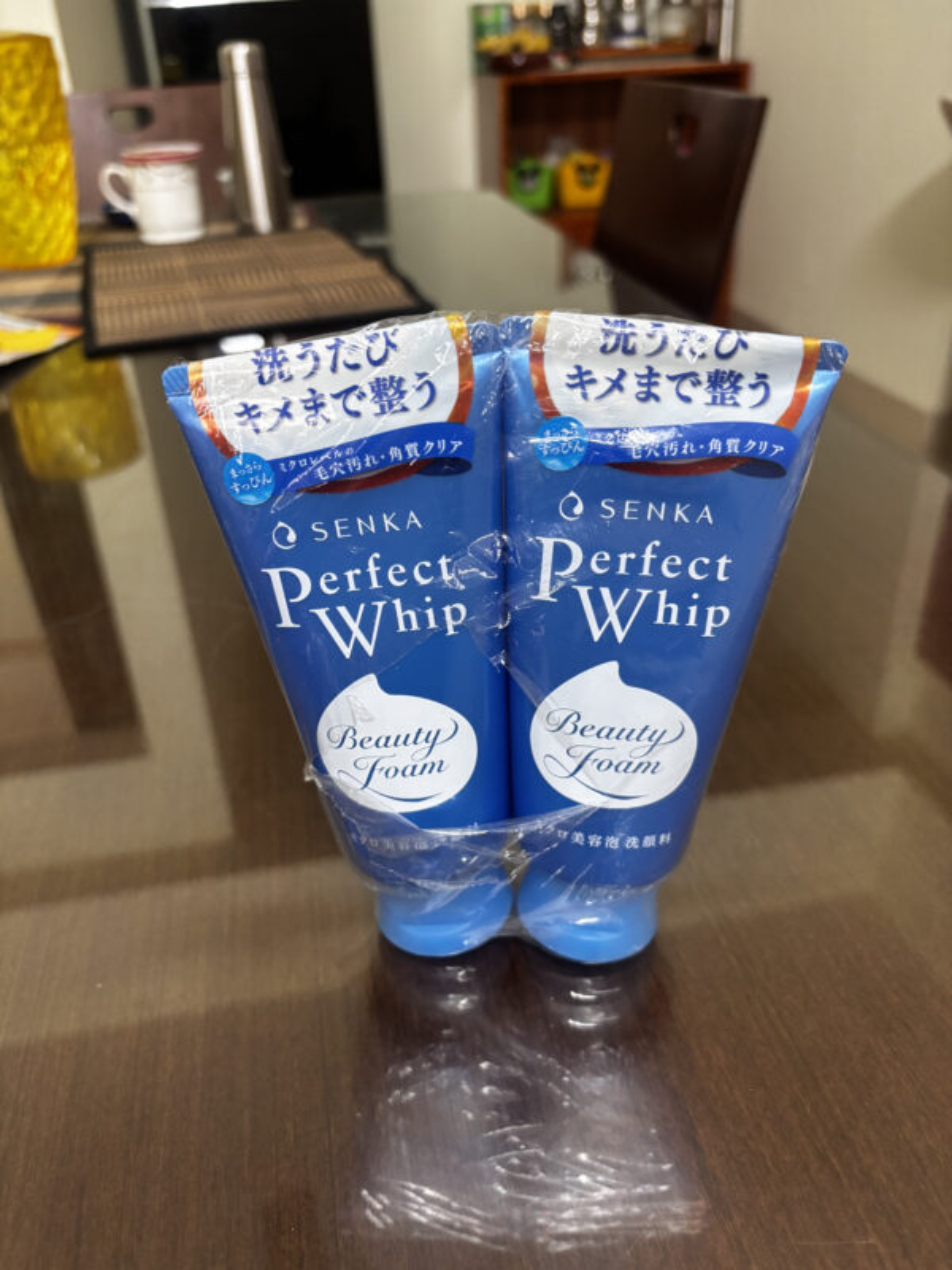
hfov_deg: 53.1
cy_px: 635
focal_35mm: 26
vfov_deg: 67.3
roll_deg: +2.0
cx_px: 476
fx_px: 953
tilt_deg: -31.2
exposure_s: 1/60
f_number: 1.6
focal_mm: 5.96
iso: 400
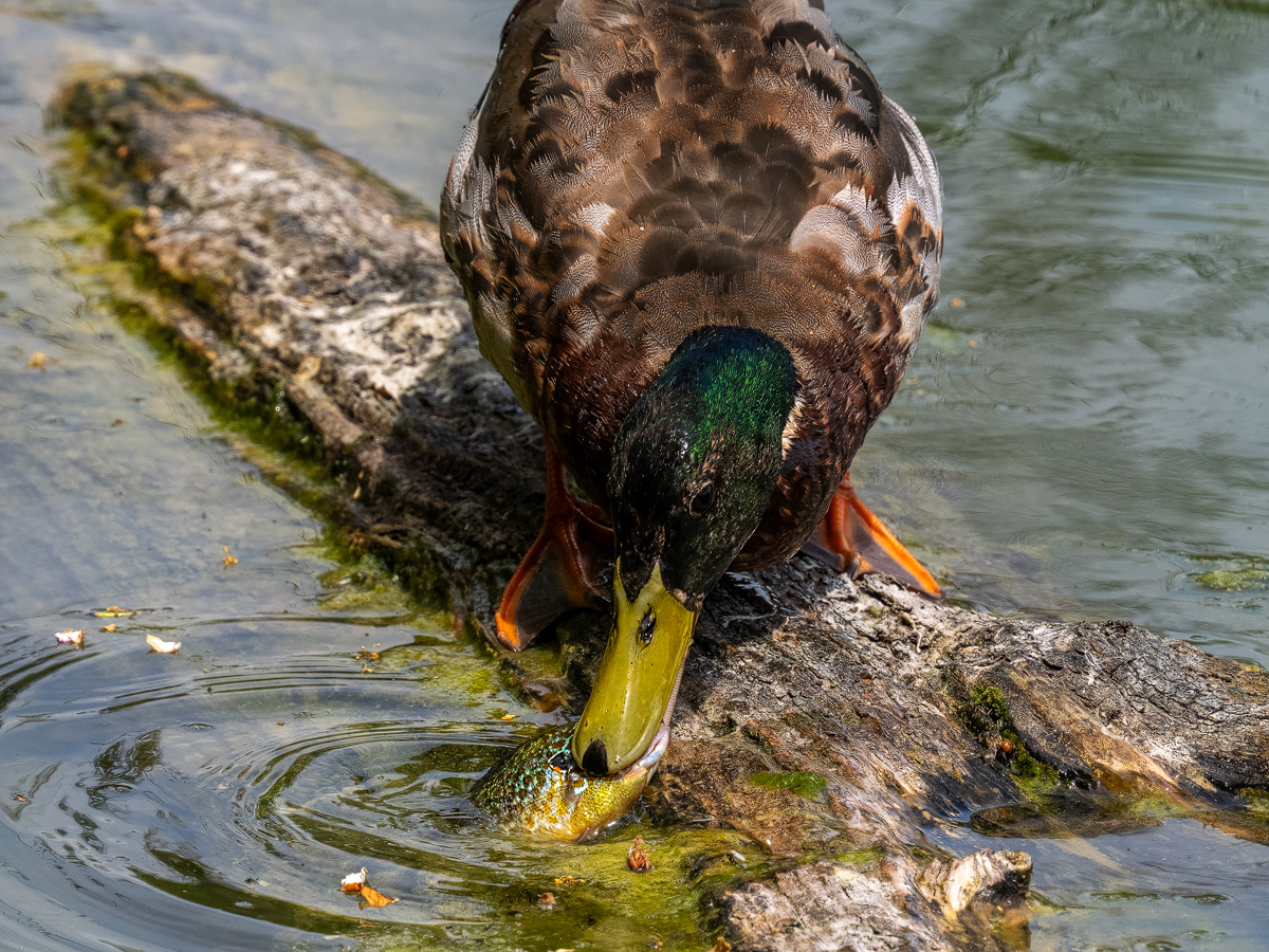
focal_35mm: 675
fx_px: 24745
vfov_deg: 2.2
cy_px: 476
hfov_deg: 2.9
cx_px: 634
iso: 800
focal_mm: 337
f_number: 10
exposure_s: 1/1000
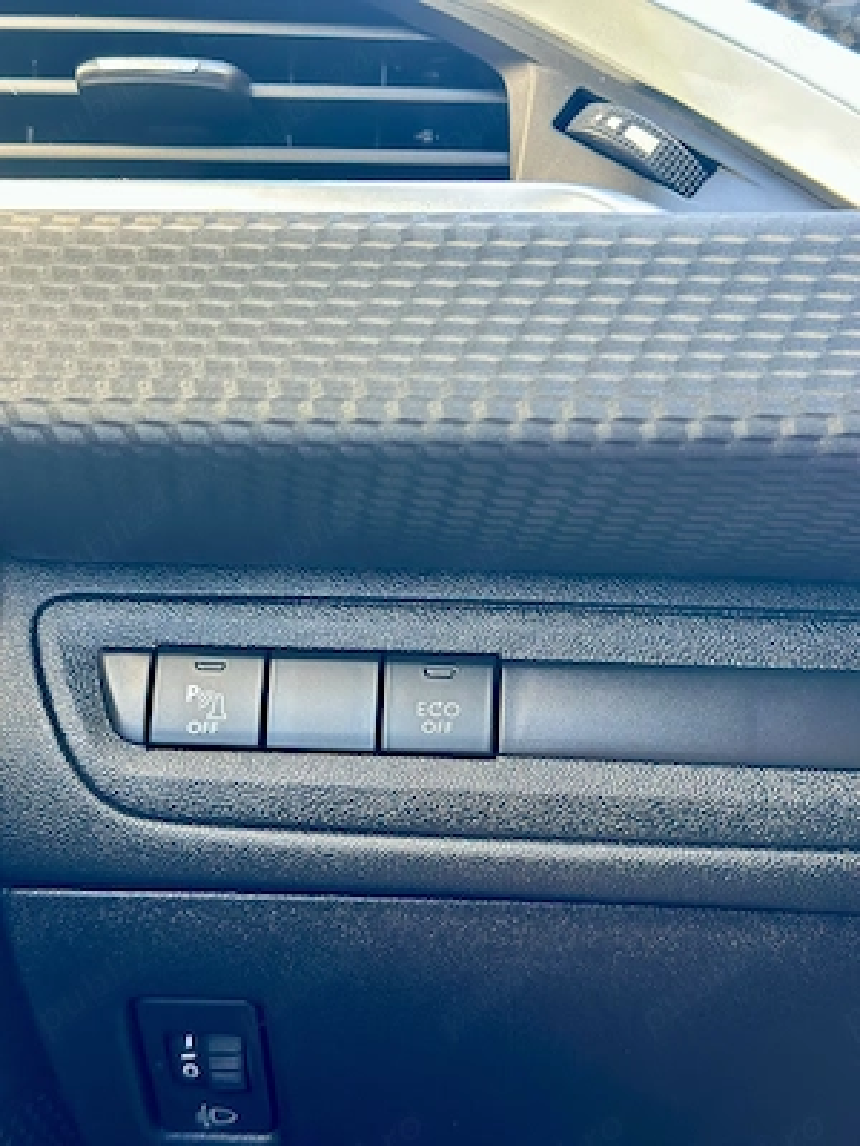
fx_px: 1590
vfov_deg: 39.7
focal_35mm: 48
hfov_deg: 30.3
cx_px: 430
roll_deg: -2.3
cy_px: 573
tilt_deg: -17.8
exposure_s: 1/60
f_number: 1.78
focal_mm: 6.86
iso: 200
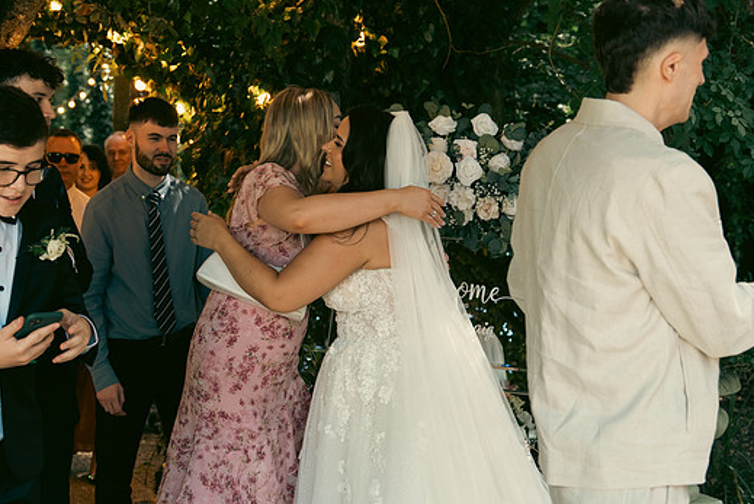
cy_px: 252
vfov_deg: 20.3
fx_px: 1404
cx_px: 365
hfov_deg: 30.1
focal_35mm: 67
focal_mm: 40
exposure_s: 1/200
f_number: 3.5
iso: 500
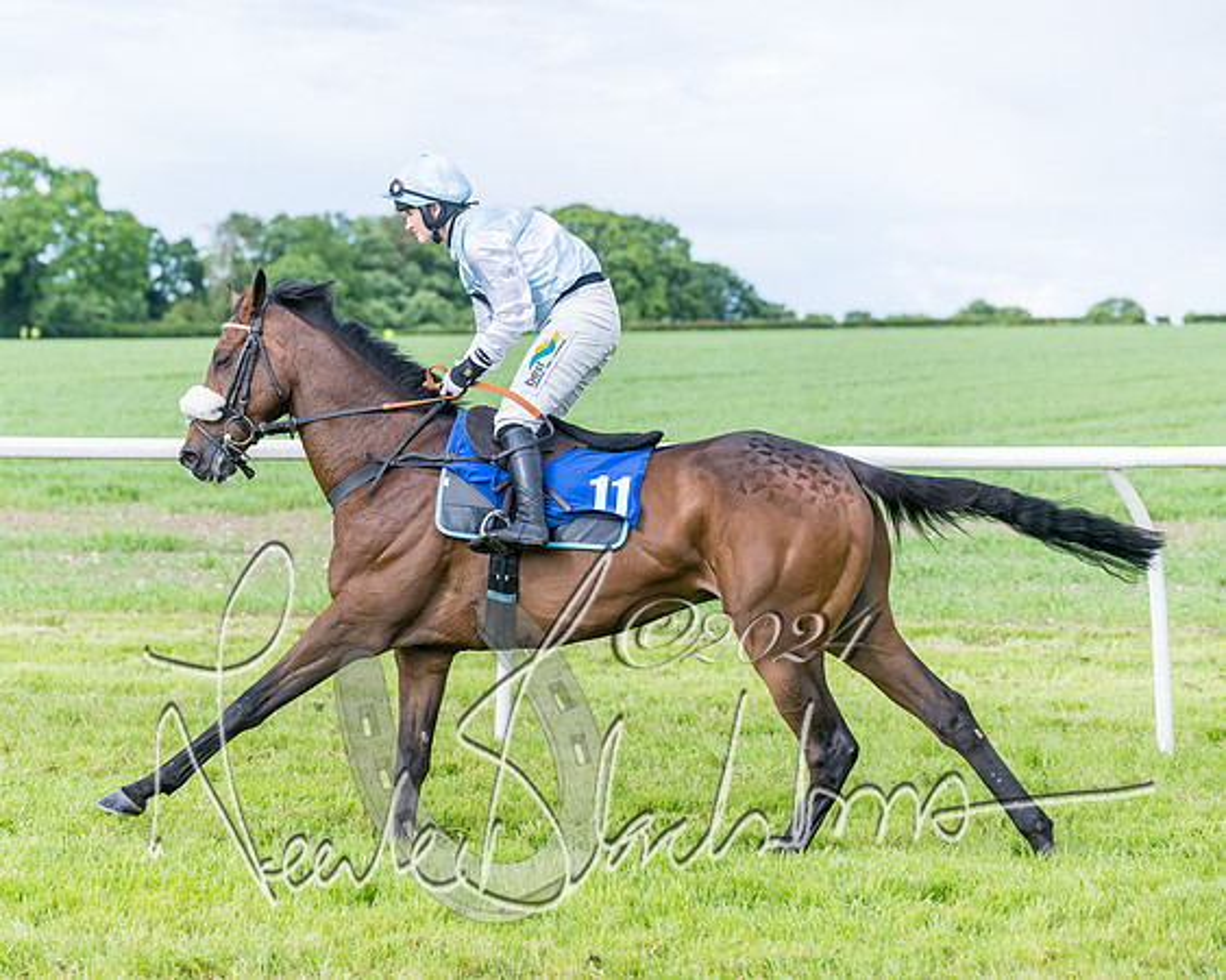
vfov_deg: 14.7
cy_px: 490
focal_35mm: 105
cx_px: 541
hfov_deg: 18.3
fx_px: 3801
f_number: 4
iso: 400
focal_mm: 93
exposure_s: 1/2500
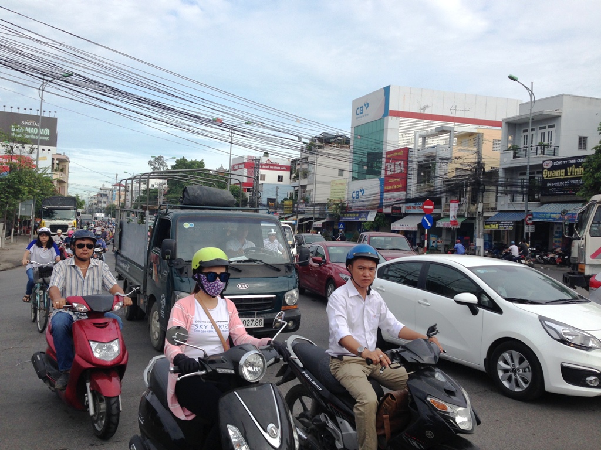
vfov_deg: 42.9
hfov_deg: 55.4
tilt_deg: +2.7
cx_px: 300
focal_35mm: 33
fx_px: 573
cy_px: 225
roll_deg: -0.2
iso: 50
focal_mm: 4.12
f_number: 2.4
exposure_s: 1/1085
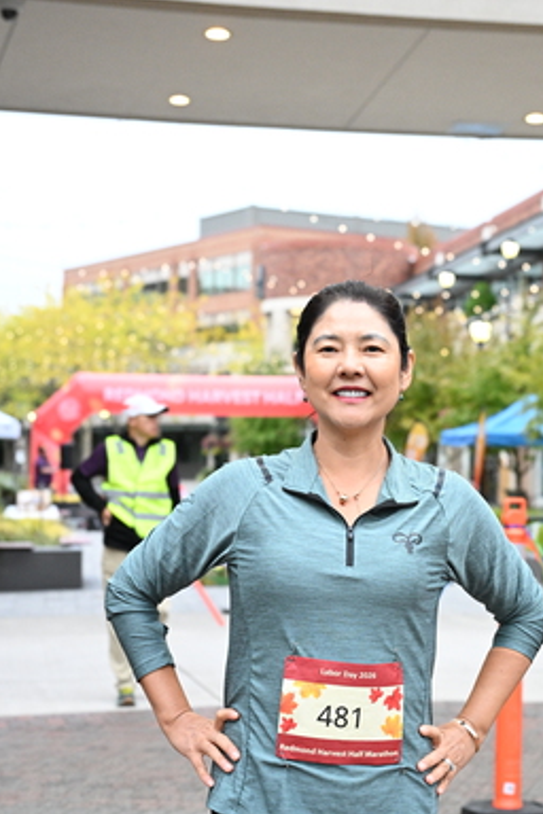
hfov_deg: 18.6
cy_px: 447
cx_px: 338
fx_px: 1651
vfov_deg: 27.7
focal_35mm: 73
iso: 3200
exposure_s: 1/500
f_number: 4
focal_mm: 51
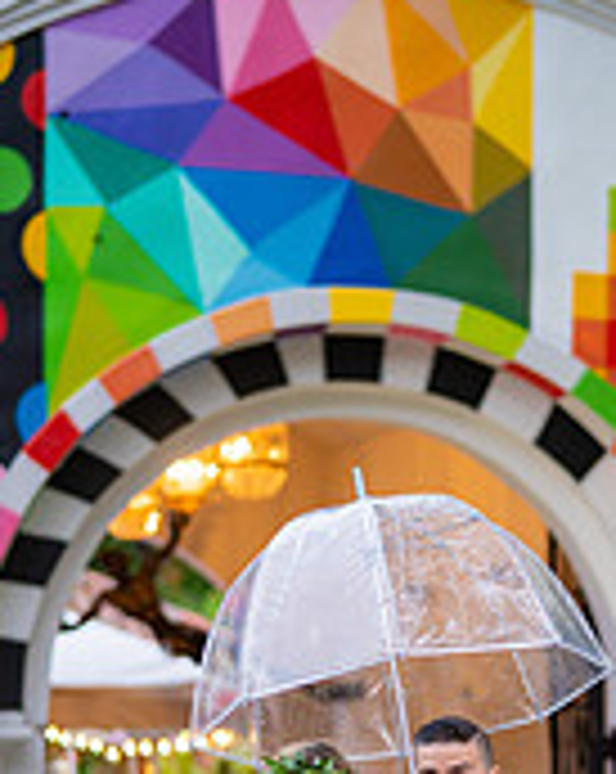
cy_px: 657
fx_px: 2811
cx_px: 369
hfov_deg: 12.5
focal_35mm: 123
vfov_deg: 15.5
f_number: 1.4
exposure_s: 1/200
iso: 640
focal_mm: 50
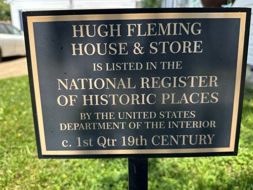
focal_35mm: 27
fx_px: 197
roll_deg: -0.2
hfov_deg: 65.3
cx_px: 125
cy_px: 92
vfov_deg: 51.3
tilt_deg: -14.0
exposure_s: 1/910
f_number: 1.78
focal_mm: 6.86
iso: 80
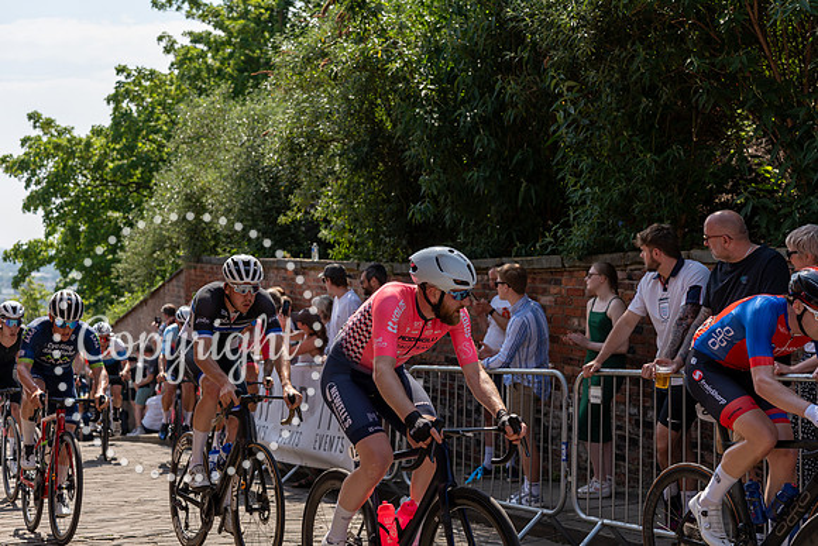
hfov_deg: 32.9
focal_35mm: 61
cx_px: 409
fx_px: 1386
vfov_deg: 22.3
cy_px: 273
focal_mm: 61
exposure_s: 1/1600
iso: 160
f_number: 4
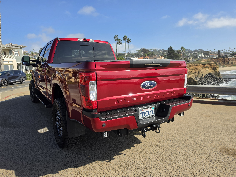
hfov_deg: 73.9
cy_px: 88
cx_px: 118
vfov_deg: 58.9
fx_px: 157
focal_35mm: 23
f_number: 1.4
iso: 64
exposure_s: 1/5605
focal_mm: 6.5
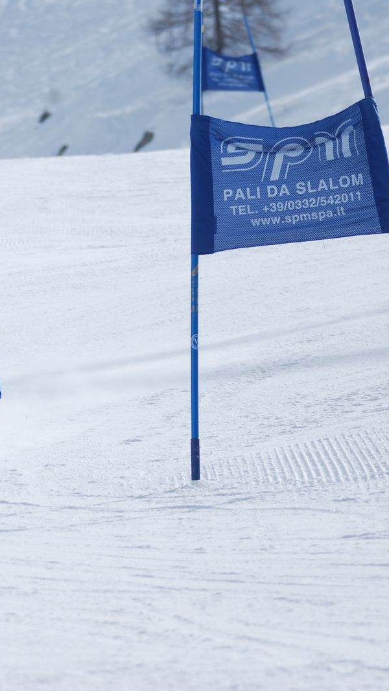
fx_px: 5843
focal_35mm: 319
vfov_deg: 6.8
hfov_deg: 3.8
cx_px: -41
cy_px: 345
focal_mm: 135
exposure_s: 1/1250
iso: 100
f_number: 5
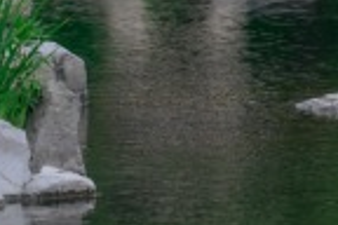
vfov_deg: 1.8
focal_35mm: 751
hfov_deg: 2.7
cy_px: -282
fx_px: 7051
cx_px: 566
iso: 320
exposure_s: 1/2000
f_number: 3.2
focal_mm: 135
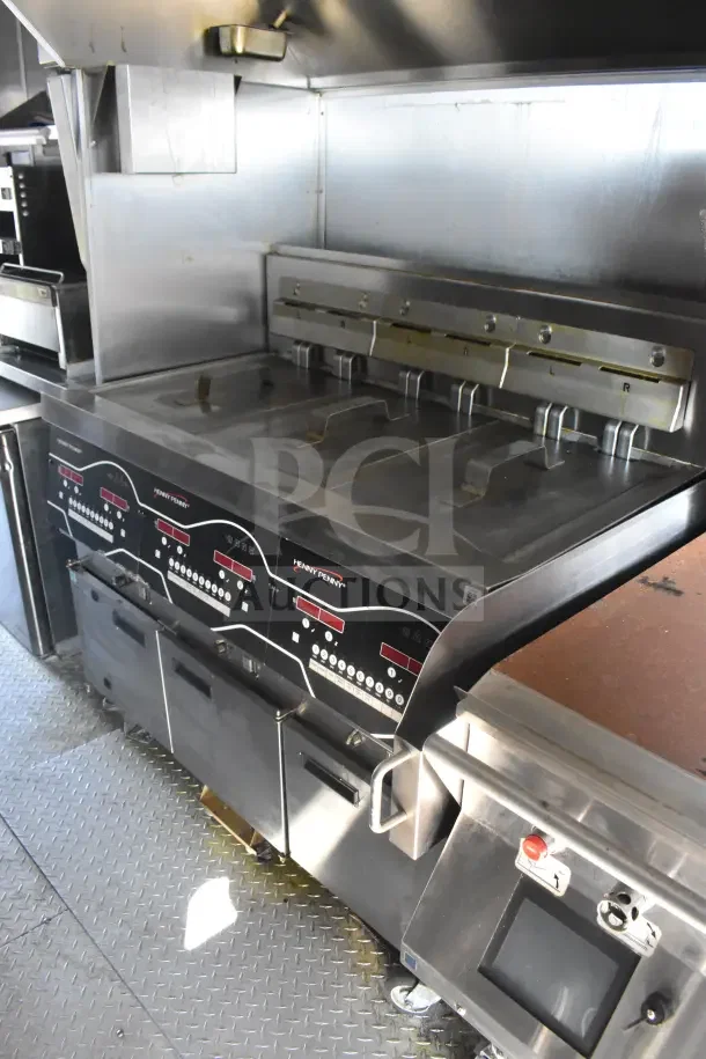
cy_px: 530
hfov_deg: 47.9
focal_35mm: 27
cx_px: 353
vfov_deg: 67.4
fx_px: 794
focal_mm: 18
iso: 6400
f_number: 5.6
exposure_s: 1/125
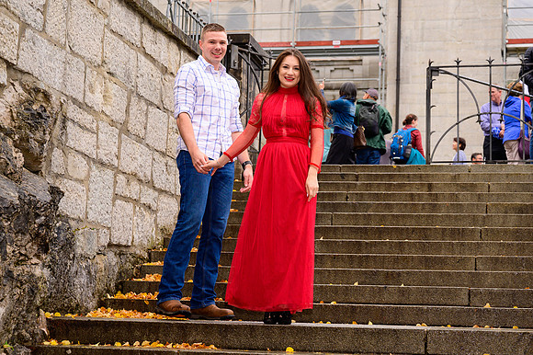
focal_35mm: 72
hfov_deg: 28.2
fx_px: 1061
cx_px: 294
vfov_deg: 19.0
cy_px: 171
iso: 400
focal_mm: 60
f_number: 4.5
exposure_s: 1/400
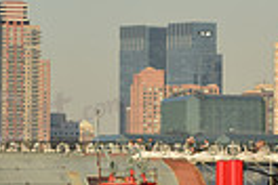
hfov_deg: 5.7
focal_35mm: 351
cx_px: -276
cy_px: 54
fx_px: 2710
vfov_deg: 3.9
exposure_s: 1/1250
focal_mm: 80
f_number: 5
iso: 400
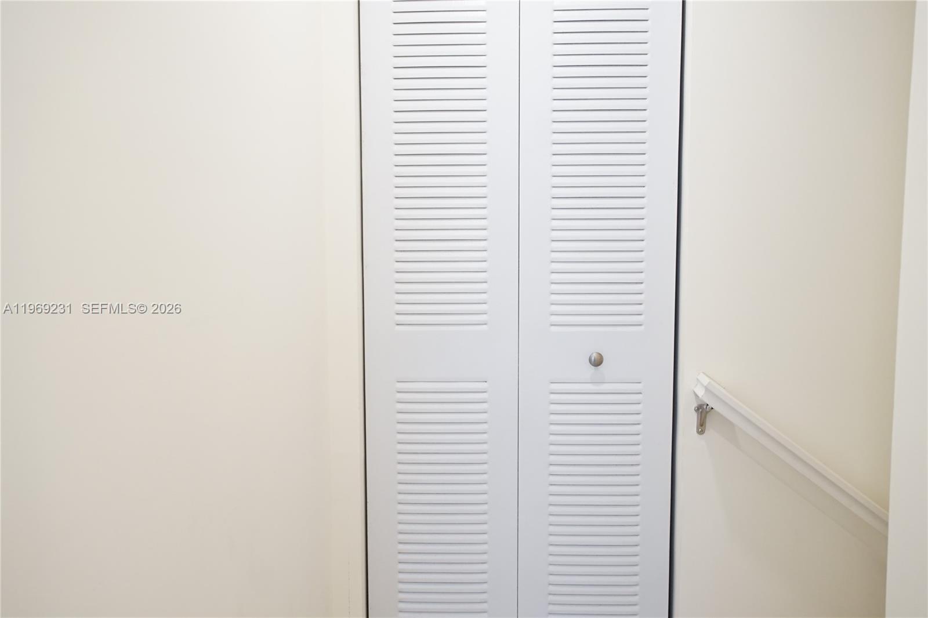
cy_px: 309
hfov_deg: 60.3
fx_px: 799
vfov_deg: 42.3
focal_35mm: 31
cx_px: 464
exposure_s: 1/60
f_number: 4
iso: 1000
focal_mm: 21
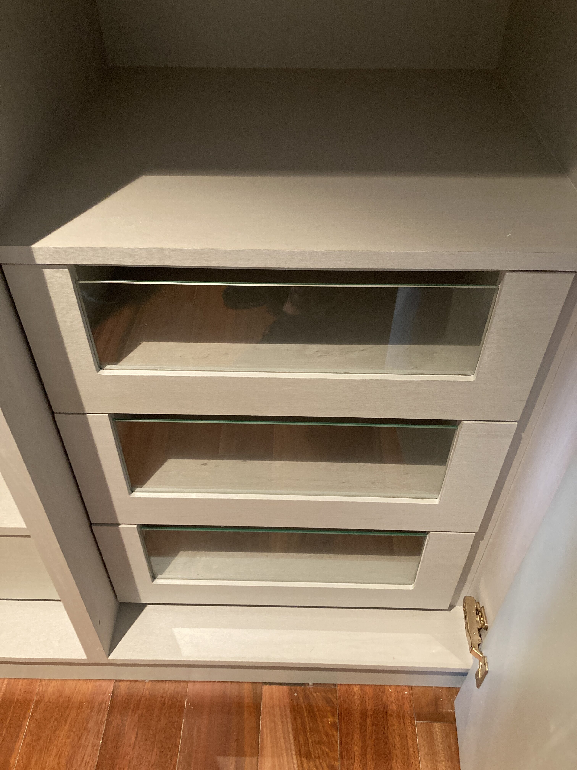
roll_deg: -0.3
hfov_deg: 49.7
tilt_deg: -42.5
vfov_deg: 63.4
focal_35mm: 28
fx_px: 622
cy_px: 385
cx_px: 288
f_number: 1.8
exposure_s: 1/33
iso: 320
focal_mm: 3.99
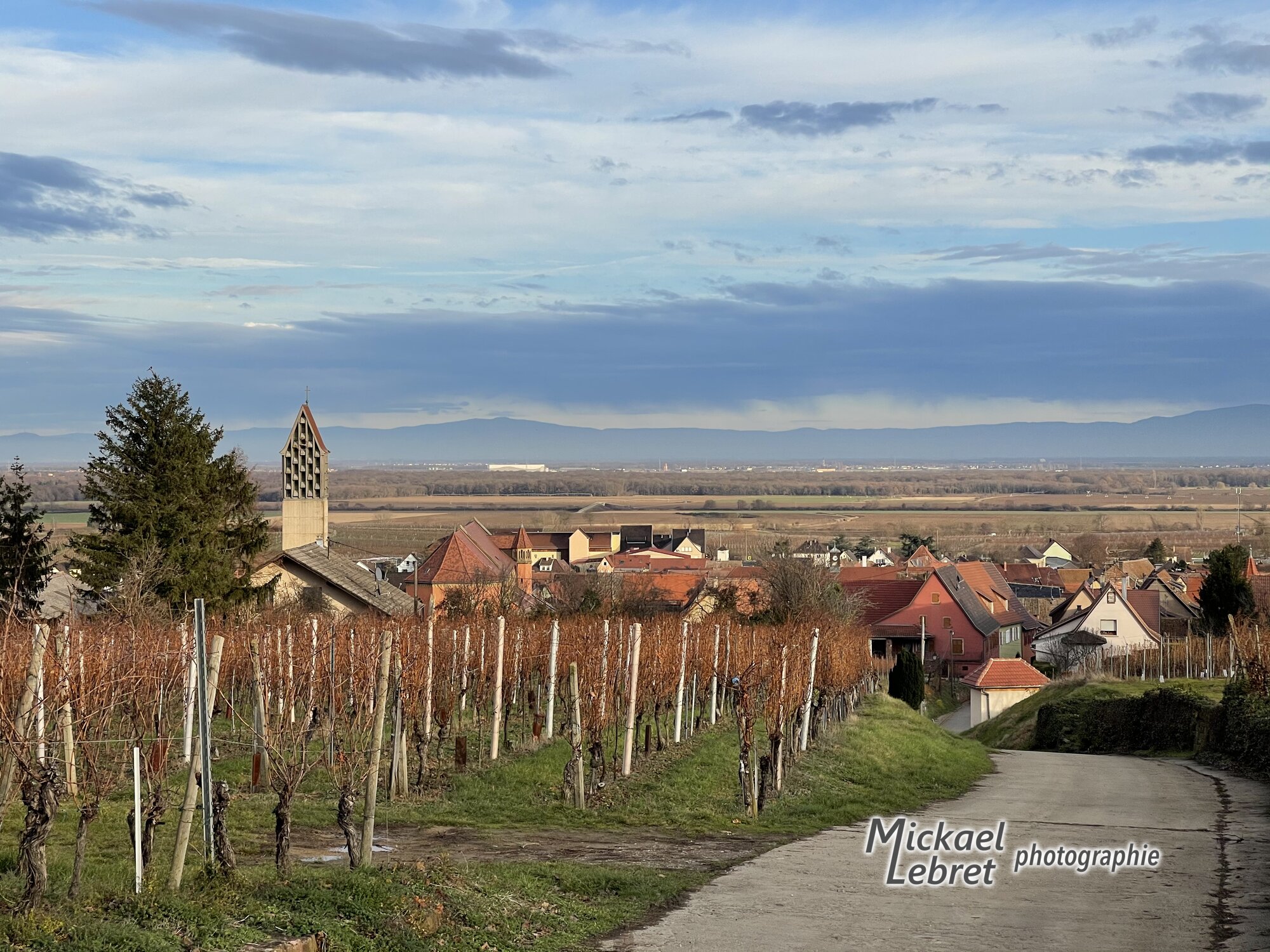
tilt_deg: -0.6
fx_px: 2348
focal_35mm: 64
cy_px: 476
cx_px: 635
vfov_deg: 22.9
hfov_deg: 30.3
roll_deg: +0.2
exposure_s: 1/881
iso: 20
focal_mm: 7.5
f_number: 2.2
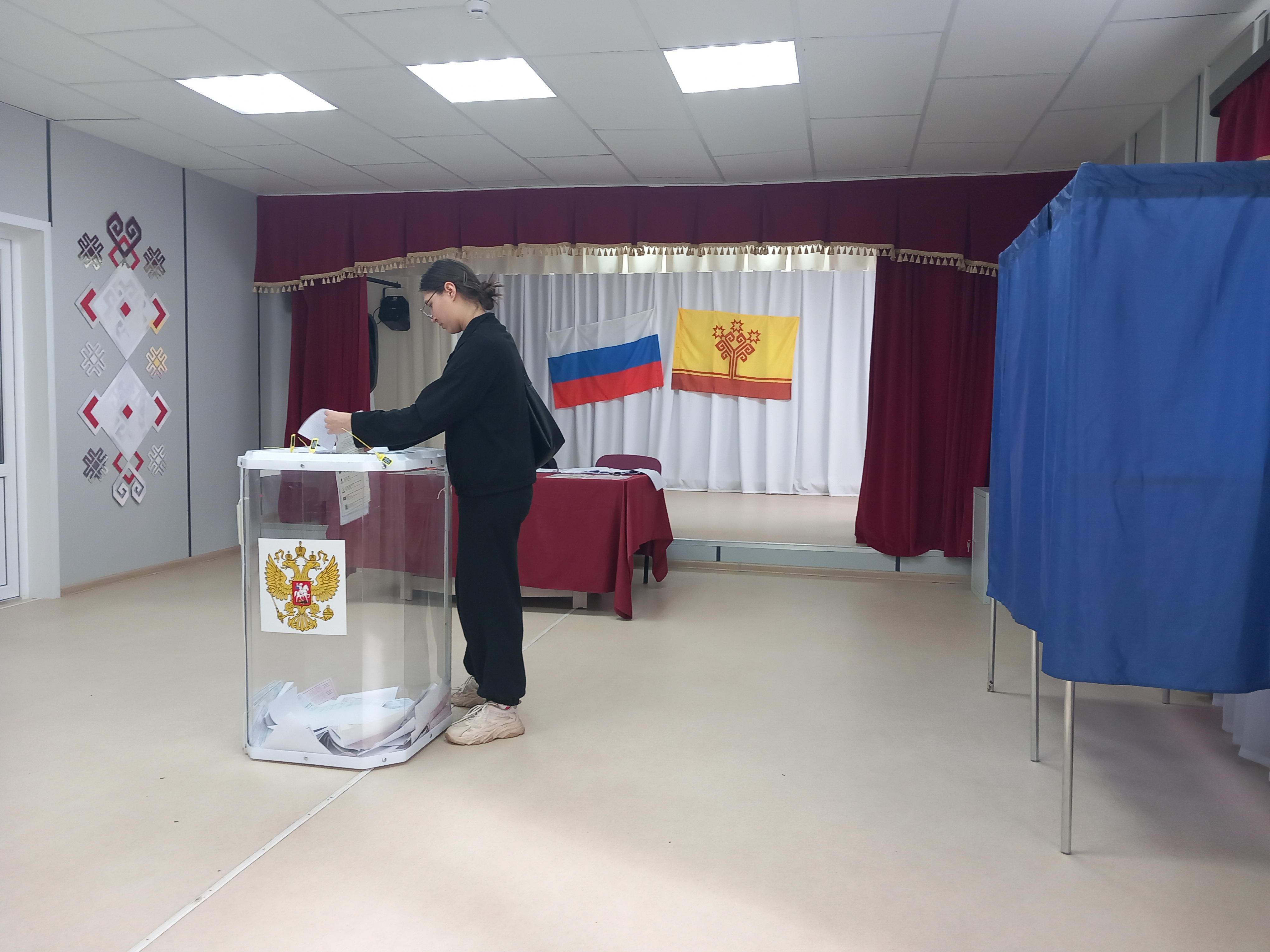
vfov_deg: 51.4
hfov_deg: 65.3
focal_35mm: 27
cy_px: 476
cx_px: 635
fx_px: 991
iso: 100
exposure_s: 1/50
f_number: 1.8
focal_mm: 4
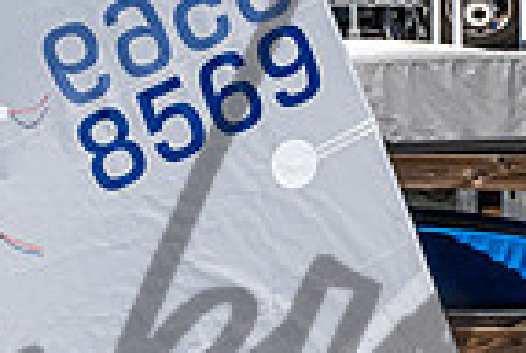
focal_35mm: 1057
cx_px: 128
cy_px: 289
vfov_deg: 1.3
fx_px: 15476
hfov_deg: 1.9
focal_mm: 200
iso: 250
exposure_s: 1/400
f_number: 18
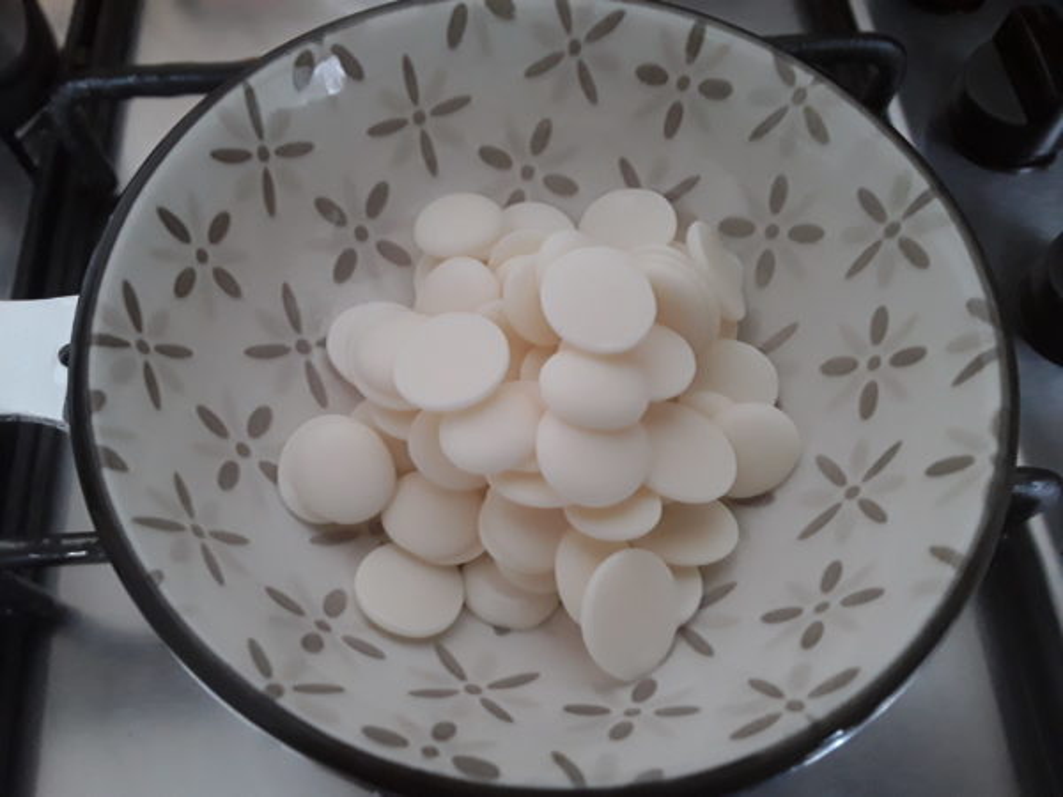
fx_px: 829
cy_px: 398
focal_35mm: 27
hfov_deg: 65.3
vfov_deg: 51.4
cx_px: 532
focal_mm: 2.91
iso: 160
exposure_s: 1/25
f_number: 1.9
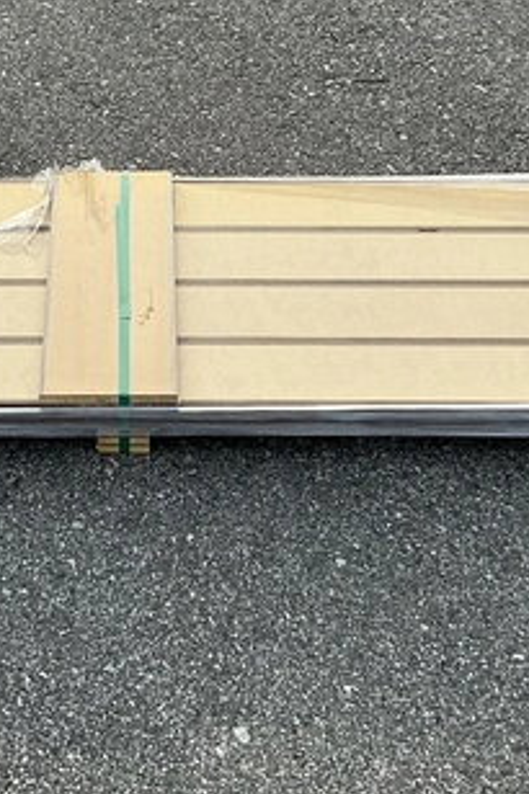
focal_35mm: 71
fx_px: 1567
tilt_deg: -39.3
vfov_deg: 28.3
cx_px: 145
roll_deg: -0.4
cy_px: 267
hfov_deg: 19.1
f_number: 1.8
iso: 25
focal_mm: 3
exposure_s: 1/504
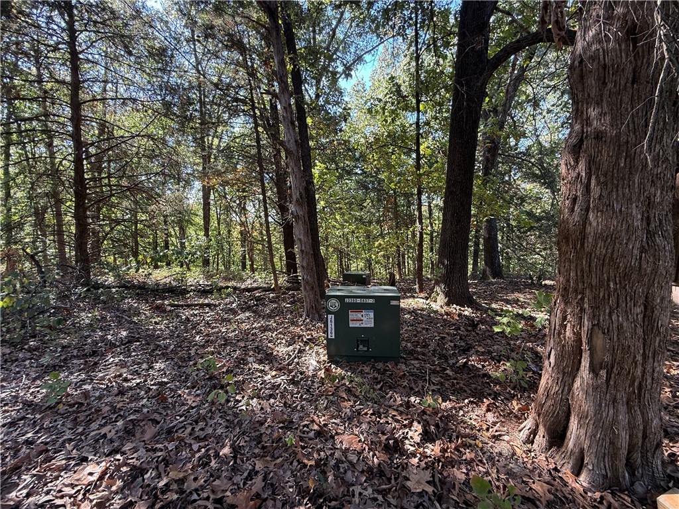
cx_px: 340
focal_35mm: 14
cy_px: 254
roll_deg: +1.1
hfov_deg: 102.1
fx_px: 275
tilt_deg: -6.3
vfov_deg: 85.7
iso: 100
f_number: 2.2
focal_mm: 2.22
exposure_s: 1/99
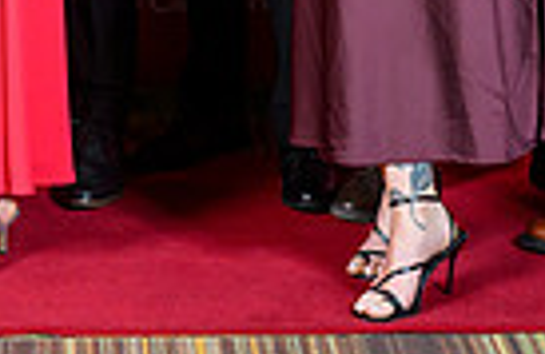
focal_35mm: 185
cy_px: -398
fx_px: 2779
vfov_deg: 7.0
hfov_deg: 11.1
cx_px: 43
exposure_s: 1/100
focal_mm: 39
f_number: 5.6
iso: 250
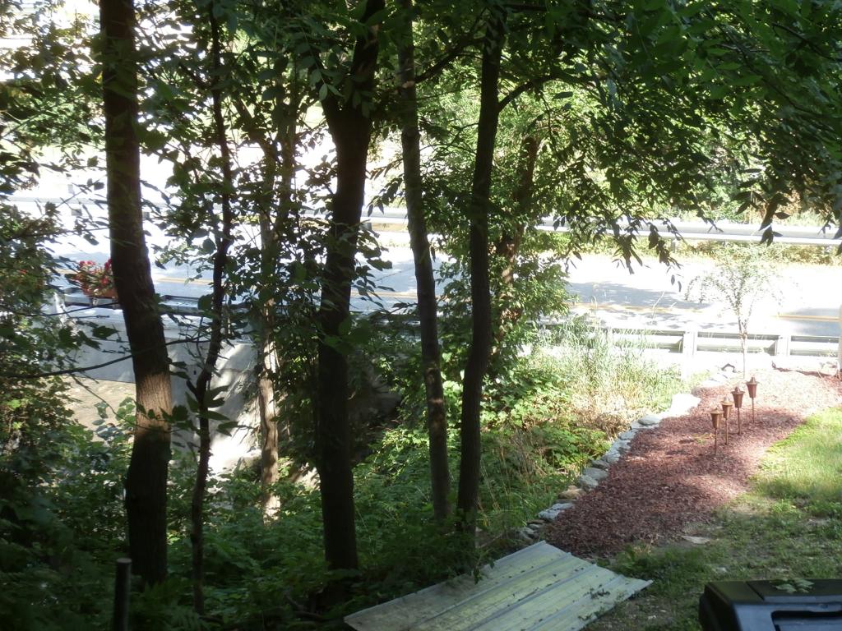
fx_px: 1654
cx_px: 421
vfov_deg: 21.6
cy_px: 316
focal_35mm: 68
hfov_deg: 28.6
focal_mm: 12.1
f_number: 4.7
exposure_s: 1/60
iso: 100
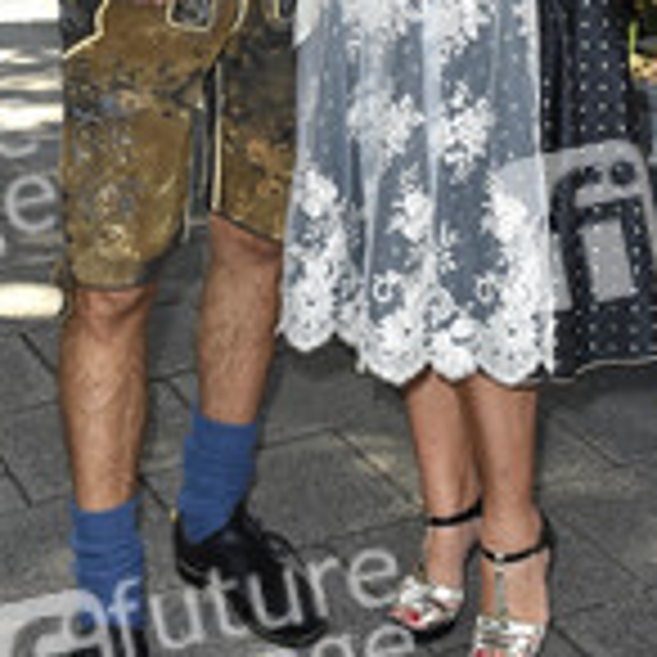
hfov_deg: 19.1
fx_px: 1954
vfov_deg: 18.5
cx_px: 315
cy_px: -18
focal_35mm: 91
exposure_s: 1/160
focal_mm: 26
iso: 500
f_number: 8
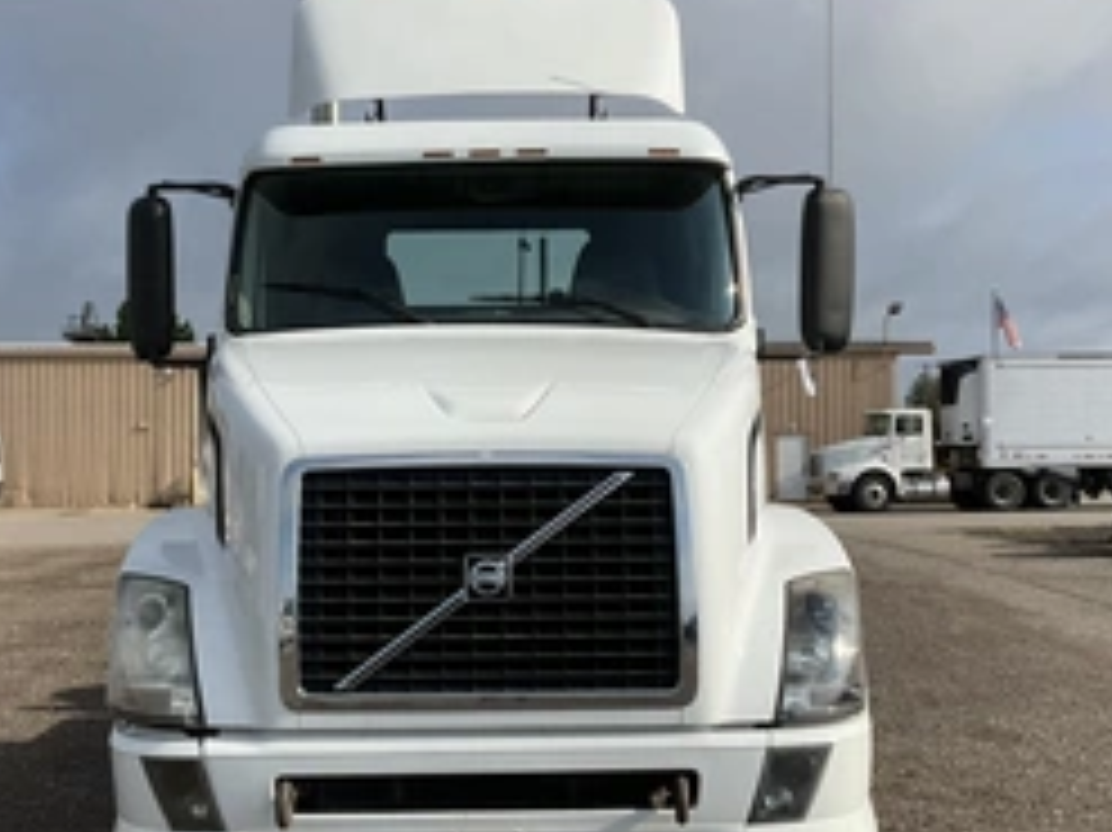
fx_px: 1509
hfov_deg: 40.4
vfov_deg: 30.8
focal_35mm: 47
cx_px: 504
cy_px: 463
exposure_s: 1/2667
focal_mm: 3
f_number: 1.8
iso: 25
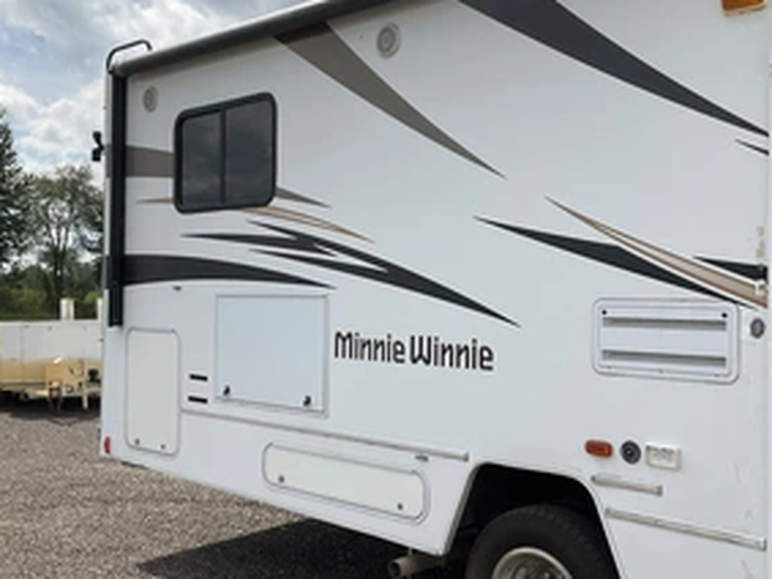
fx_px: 914
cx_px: 420
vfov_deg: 35.1
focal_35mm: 41
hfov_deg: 45.7
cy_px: 298
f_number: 1.8
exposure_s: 1/1984
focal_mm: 3
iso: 25
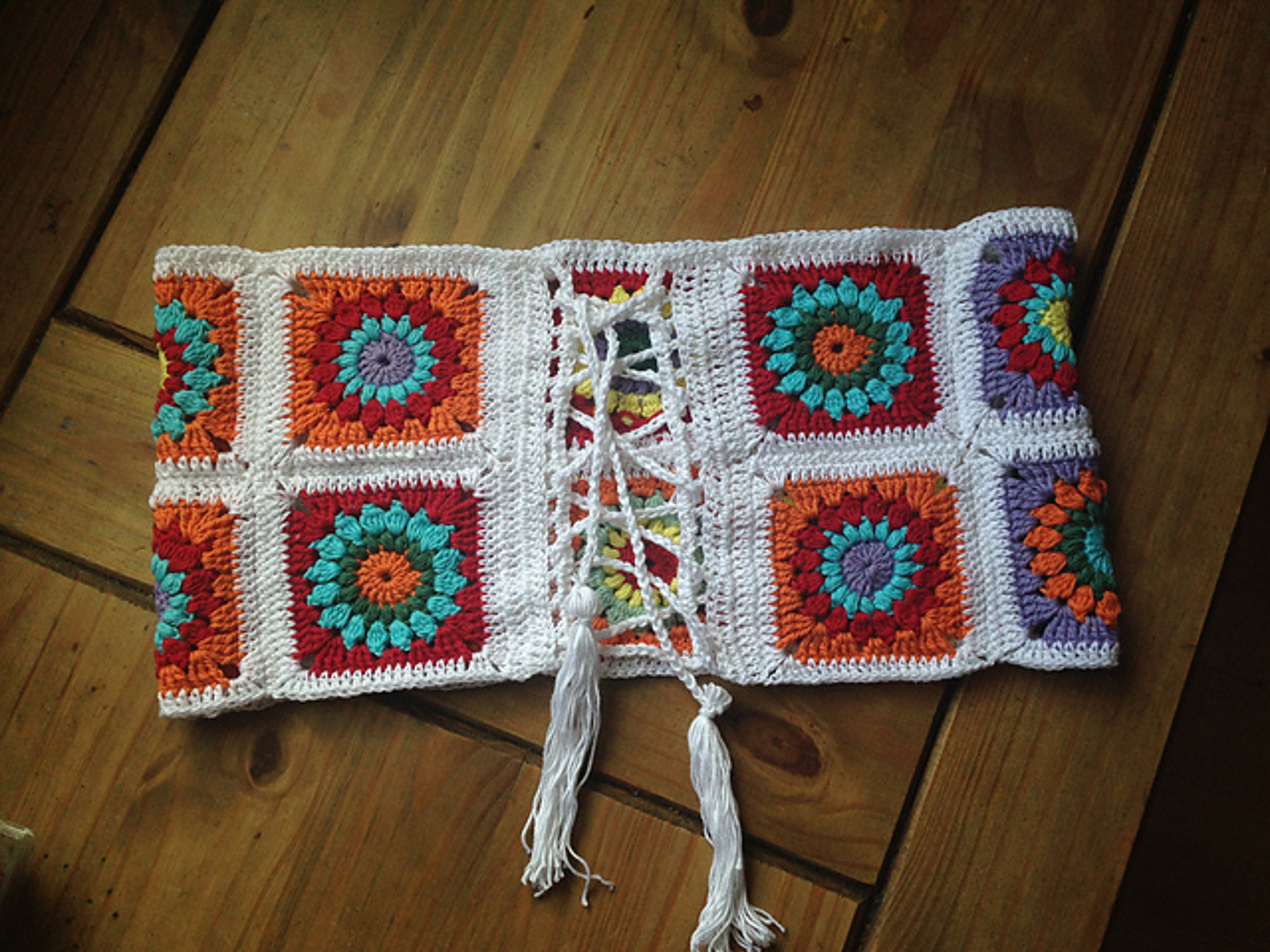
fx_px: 1211
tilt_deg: -80.0
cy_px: 476
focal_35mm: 33
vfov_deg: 42.9
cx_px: 635
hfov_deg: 55.4
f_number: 2.4
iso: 80
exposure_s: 1/120
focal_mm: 4.12
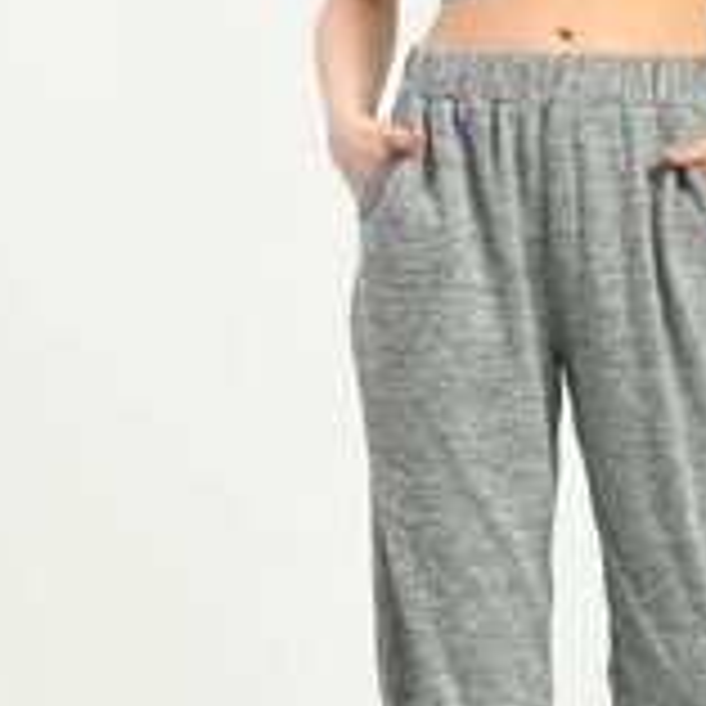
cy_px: 306
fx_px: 6599
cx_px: 567
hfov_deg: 6.1
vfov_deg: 6.1
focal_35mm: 286
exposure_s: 1/160
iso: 100
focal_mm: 98
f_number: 6.3
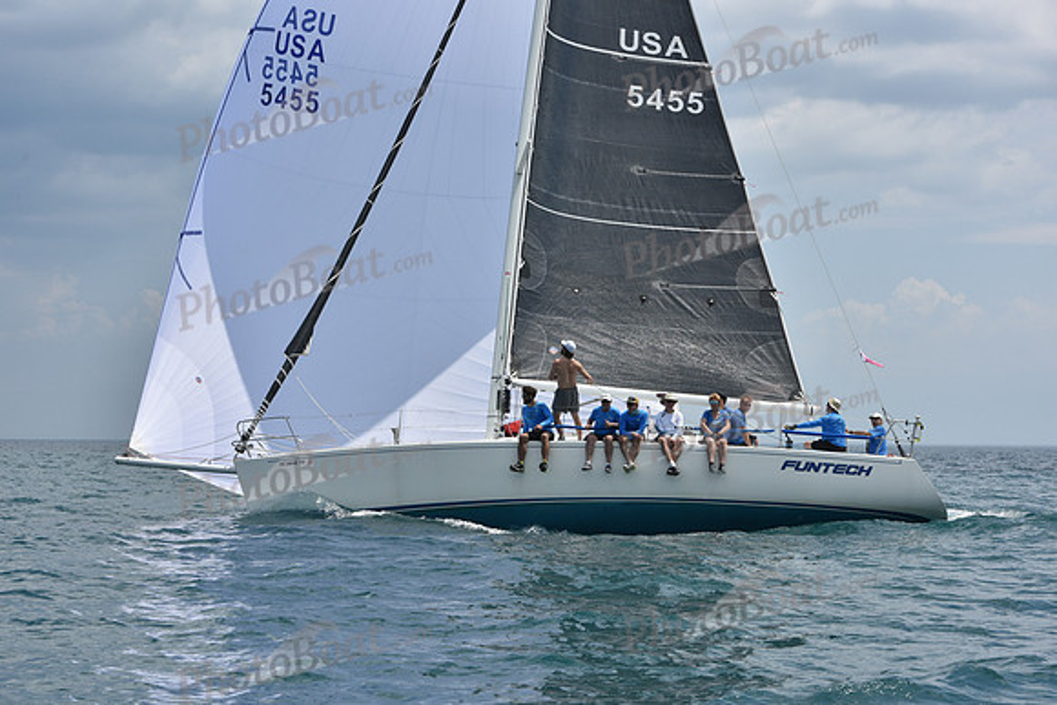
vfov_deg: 19.5
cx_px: 528
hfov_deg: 28.8
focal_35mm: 70
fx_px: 2056
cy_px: 352
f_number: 9
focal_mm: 70
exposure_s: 1/1250
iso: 250
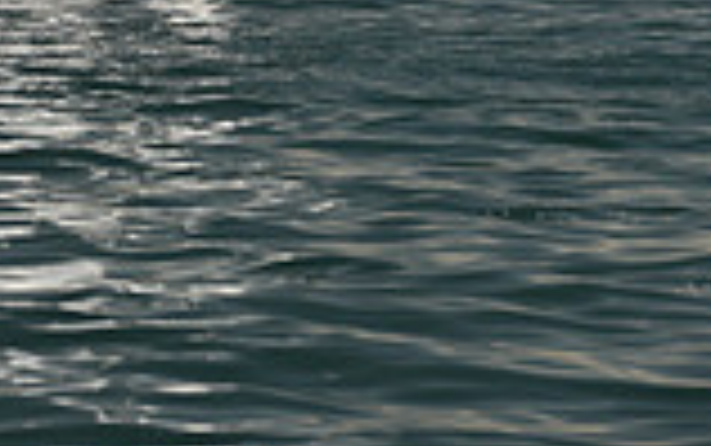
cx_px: 101
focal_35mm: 392
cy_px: -847
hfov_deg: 5.3
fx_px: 7601
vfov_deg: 3.3
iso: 250
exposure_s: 1/800
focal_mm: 105
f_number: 5.6
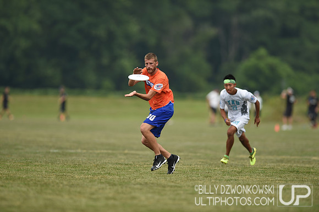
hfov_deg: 5.2
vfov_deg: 3.4
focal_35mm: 400
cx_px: 160
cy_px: 106
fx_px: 3539
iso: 100
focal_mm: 400
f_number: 4
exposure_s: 1/1000
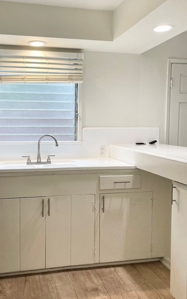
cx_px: 67
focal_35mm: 36
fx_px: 294
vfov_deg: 54.0
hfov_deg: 35.1
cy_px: 145
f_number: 1.6
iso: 64
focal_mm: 5.1
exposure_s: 1/120
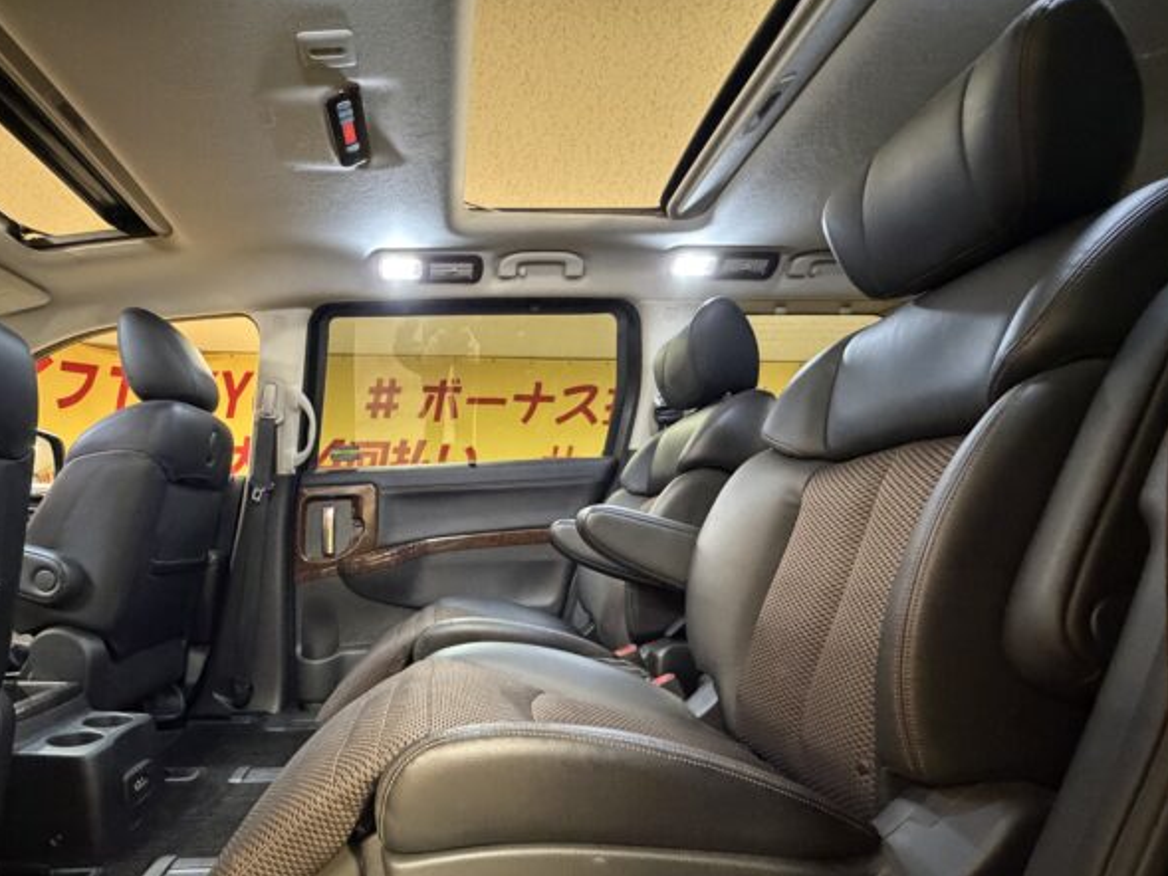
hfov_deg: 83.0
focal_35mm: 19
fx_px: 641
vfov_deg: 66.8
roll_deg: -1.2
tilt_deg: -3.9
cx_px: 434
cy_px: 585
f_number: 2.2
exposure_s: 1/33
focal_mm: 2.22
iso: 1250
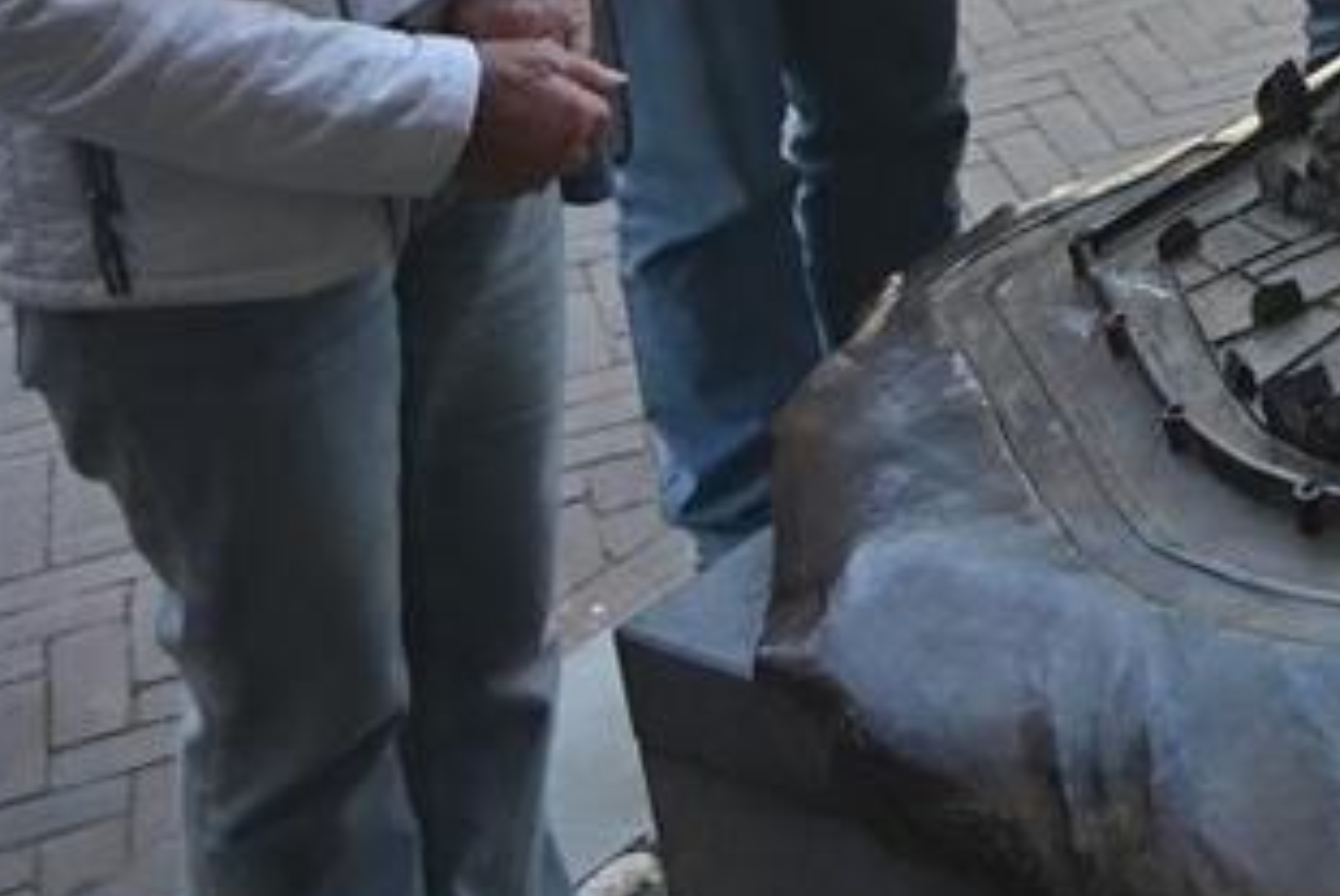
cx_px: 1667
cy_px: -377
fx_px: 3204
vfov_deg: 15.0
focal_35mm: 86
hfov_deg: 21.7
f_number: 4
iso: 250
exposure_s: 1/250
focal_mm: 18
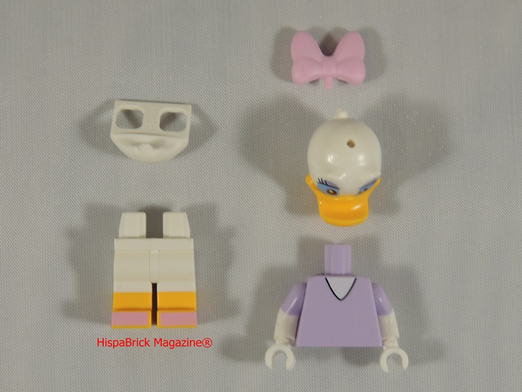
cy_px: 196
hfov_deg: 21.8
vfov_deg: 16.4
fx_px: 1357
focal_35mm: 90
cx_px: 261
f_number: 4.6
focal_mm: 16
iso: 100
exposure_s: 1/15
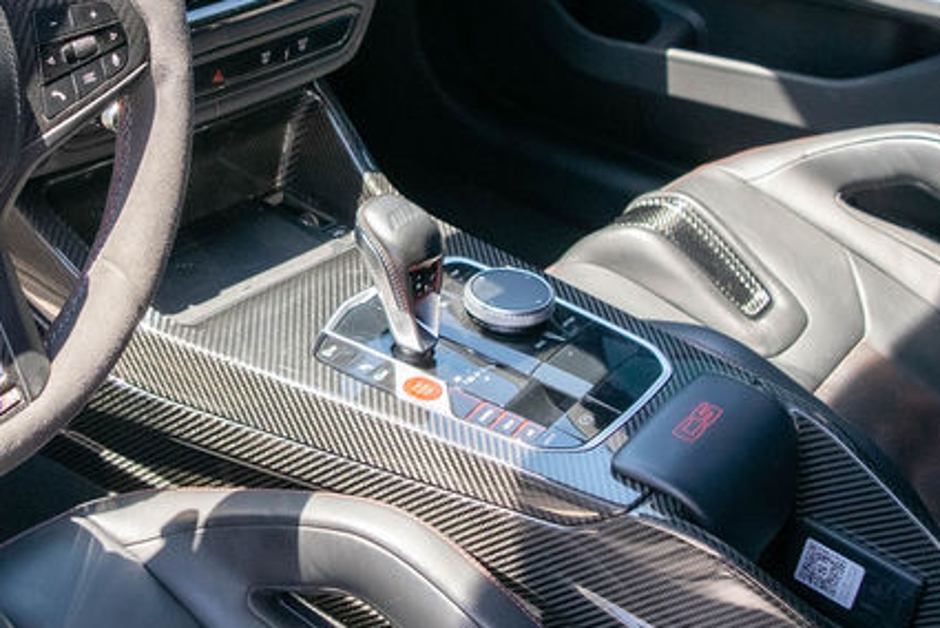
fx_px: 1698
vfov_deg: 20.8
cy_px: 167
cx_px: 283
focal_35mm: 65
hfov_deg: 30.6
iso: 800
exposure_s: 1/1000
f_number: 3.5
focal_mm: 18
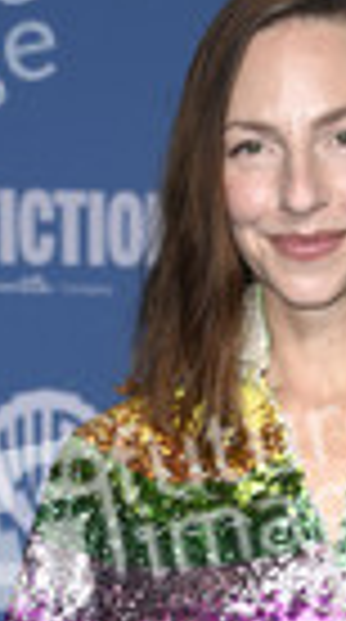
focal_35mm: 219
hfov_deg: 5.5
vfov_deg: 9.7
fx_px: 3594
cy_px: 729
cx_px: 315
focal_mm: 72
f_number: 5.6
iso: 1250
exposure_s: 1/250
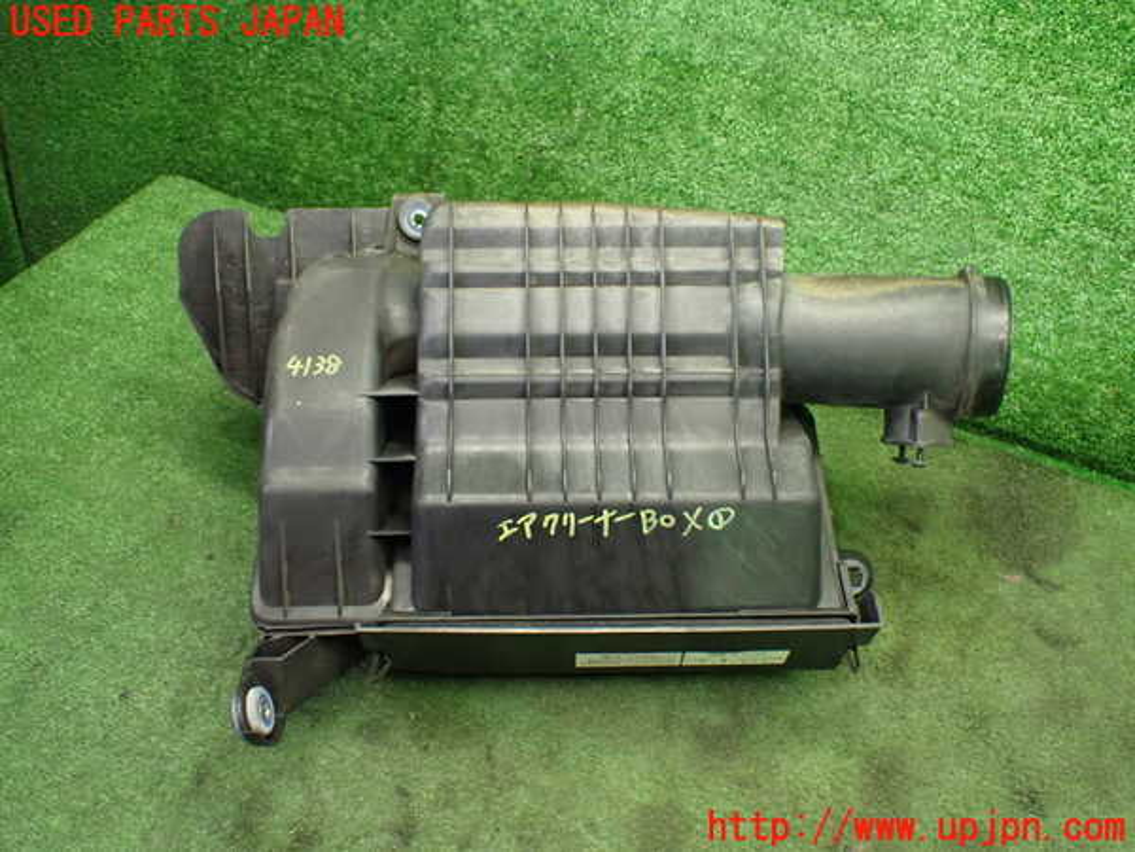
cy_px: 426
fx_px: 984
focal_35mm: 30
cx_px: 568
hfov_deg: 60.0
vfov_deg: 46.8
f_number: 2.3
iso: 800
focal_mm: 5.4
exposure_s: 1/100
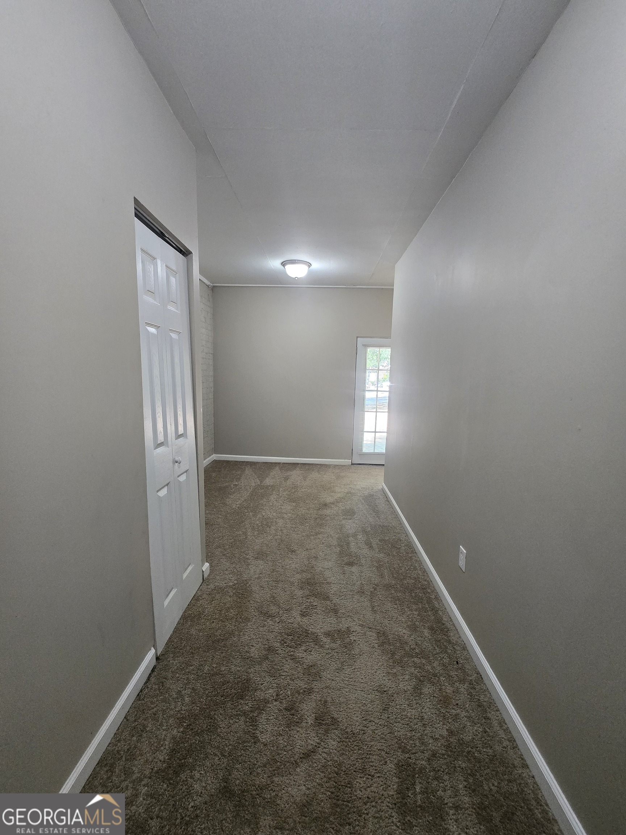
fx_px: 313
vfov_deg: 106.2
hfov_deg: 89.9
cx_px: 313
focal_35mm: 13
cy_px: 418
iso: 200
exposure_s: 1/60
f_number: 2.2
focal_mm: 1.7
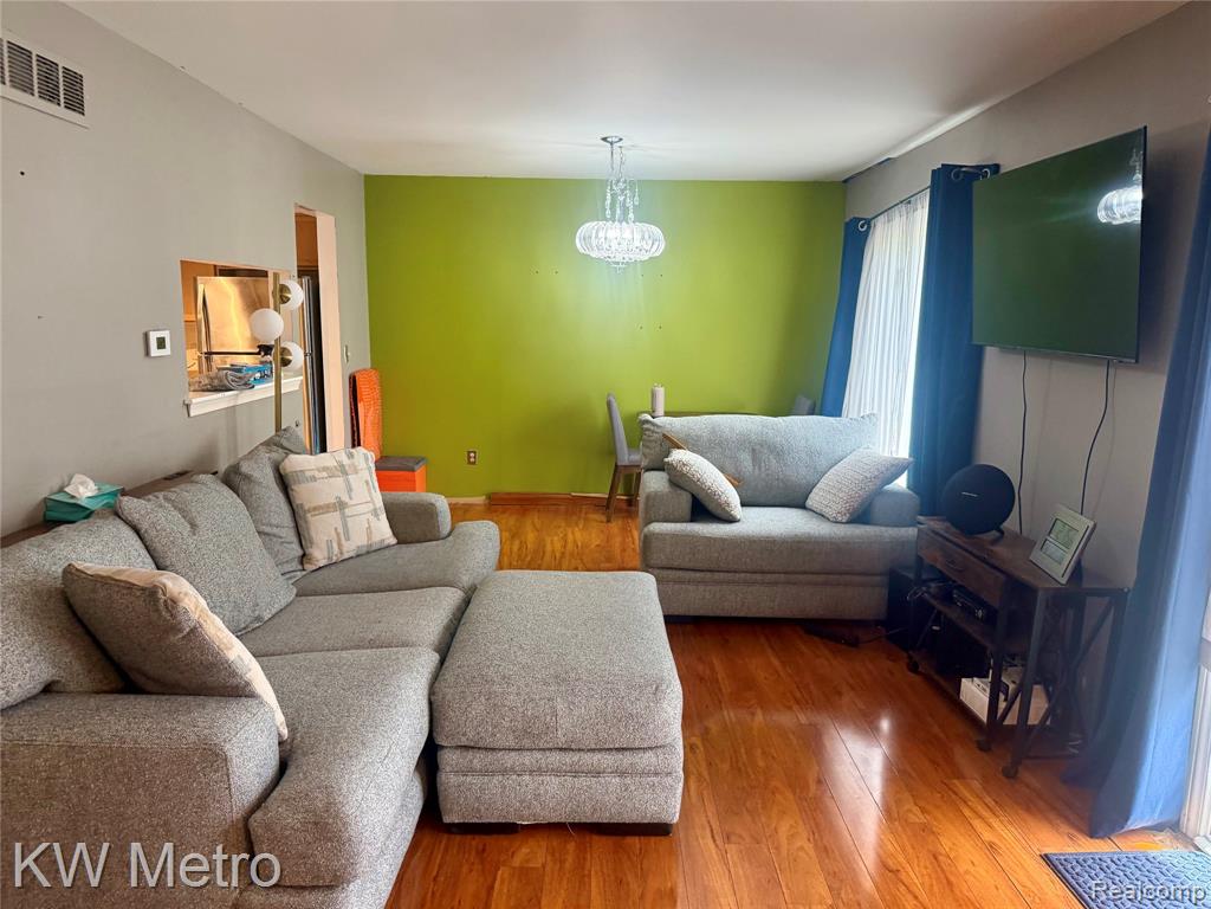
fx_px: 840
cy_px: 454
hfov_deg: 71.6
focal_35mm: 24
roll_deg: -0.7
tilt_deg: -9.4
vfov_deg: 56.8
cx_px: 606
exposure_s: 1/120
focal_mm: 6.76
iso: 320
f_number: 1.78
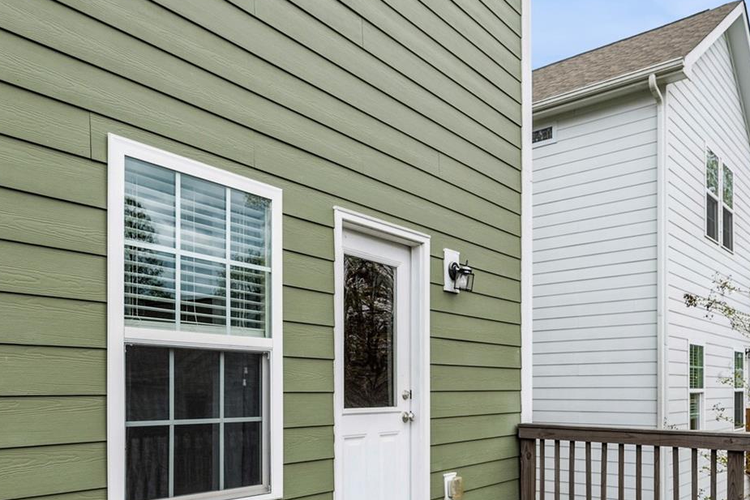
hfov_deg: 60.3
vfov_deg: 40.9
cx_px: 391
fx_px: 646
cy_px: 387
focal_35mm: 31
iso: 200
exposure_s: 1/100
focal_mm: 14
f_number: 8
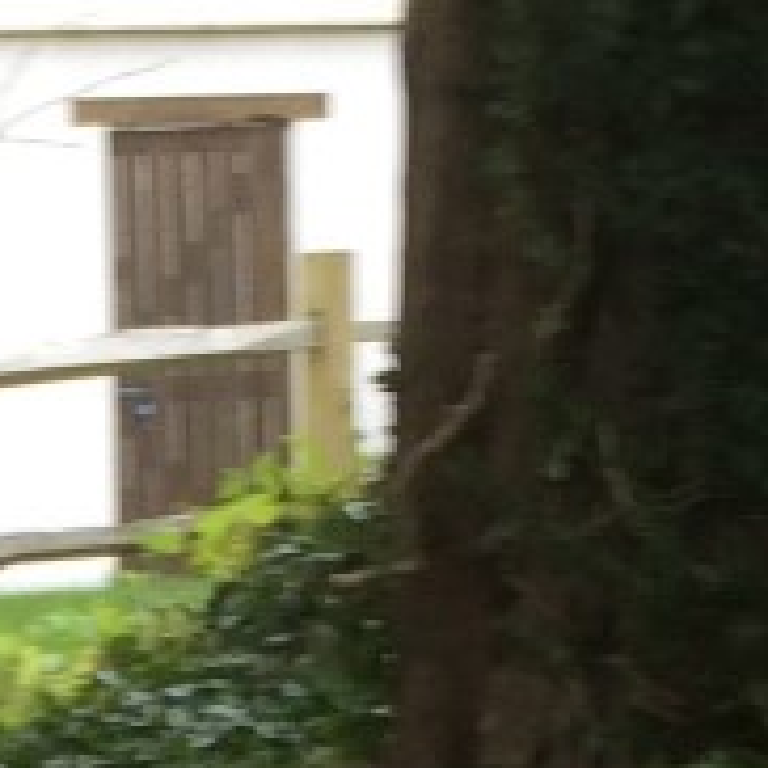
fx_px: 5648
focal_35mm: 225
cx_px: -274
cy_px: 2089
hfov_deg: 7.7
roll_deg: +2.5
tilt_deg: -17.6
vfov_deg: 7.1
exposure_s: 1/40
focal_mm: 4.15
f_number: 2.2
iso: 32
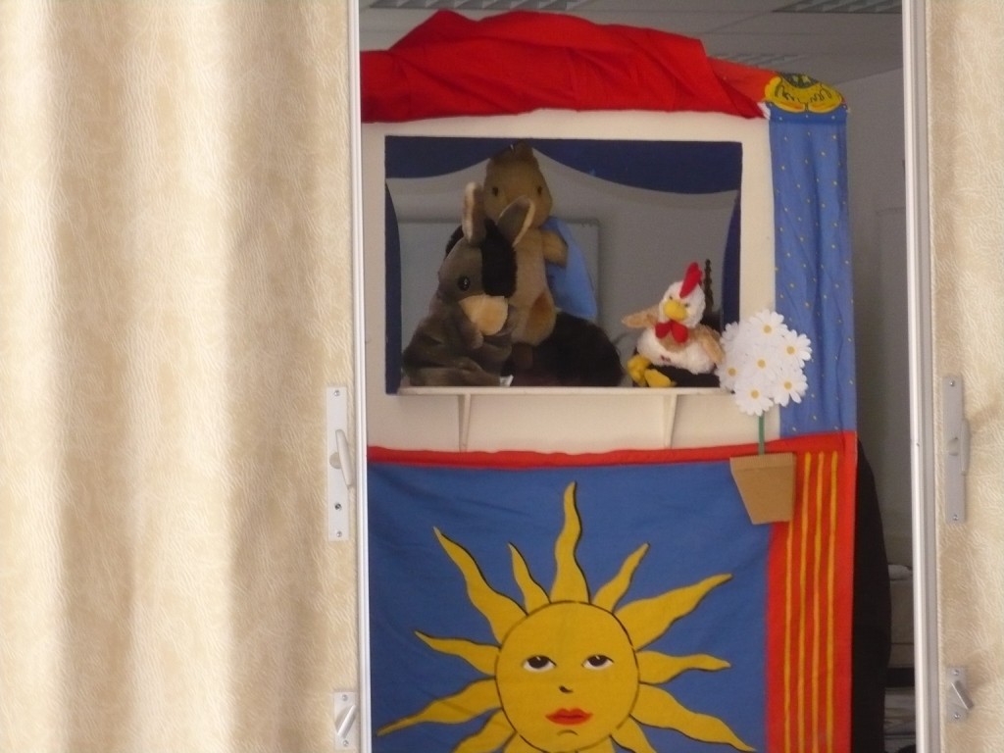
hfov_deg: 18.7
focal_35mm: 105
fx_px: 3045
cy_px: 376
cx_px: 502
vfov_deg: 14.1
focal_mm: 17.4
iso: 250
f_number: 5
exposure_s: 1/30
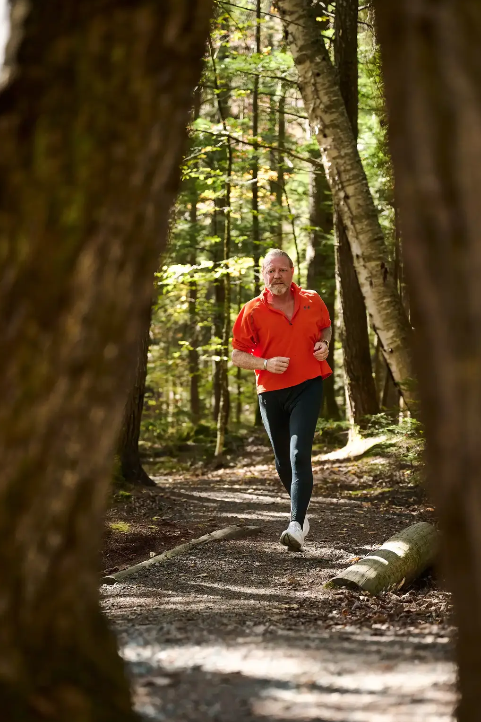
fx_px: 1764
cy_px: 435
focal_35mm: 88
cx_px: 253
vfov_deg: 23.1
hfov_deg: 15.5
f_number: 2.8
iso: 800
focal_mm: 70
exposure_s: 1/1250
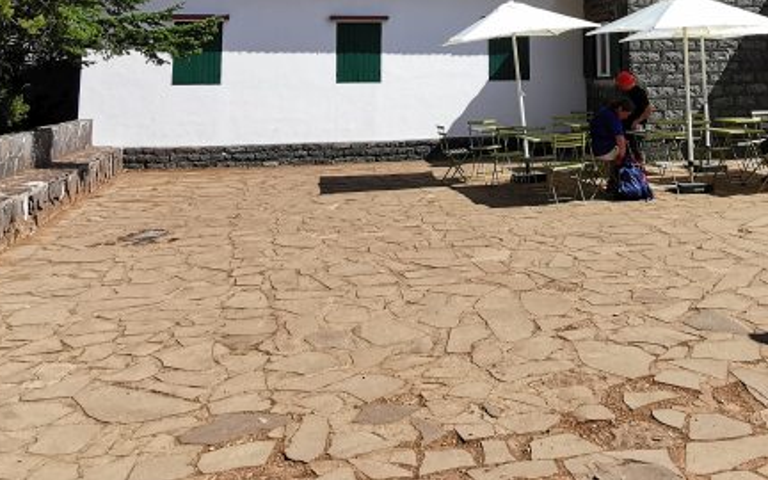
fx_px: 837
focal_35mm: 40
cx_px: 514
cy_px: -44
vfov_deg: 29.0
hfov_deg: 48.4
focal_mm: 2.26
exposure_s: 1/962
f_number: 2.2
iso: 50
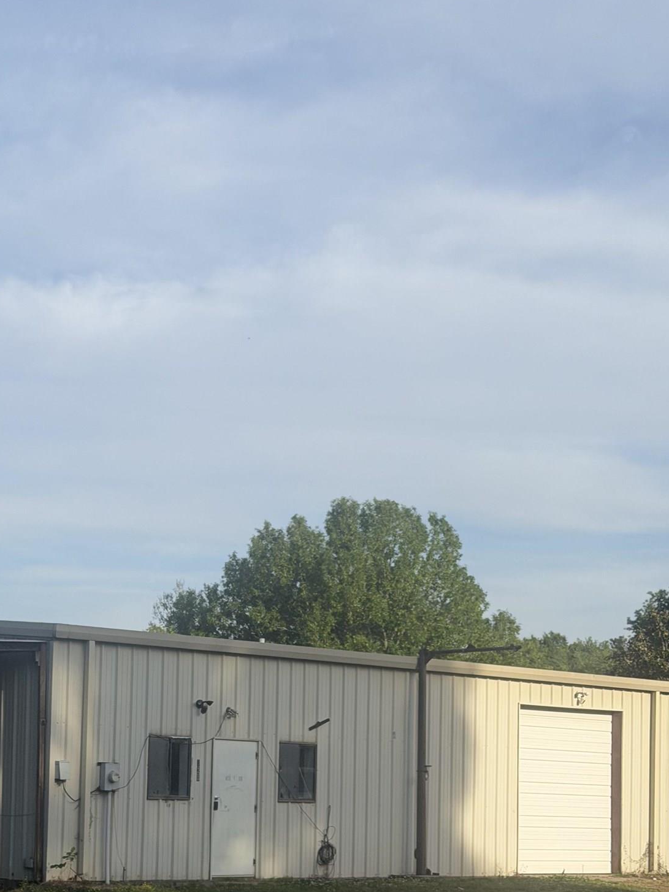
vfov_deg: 25.4
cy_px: 651
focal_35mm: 76
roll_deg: -1.1
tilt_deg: +3.4
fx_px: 1959
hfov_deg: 19.2
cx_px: 161
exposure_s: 1/3704
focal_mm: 6.76
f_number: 1.78
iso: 64
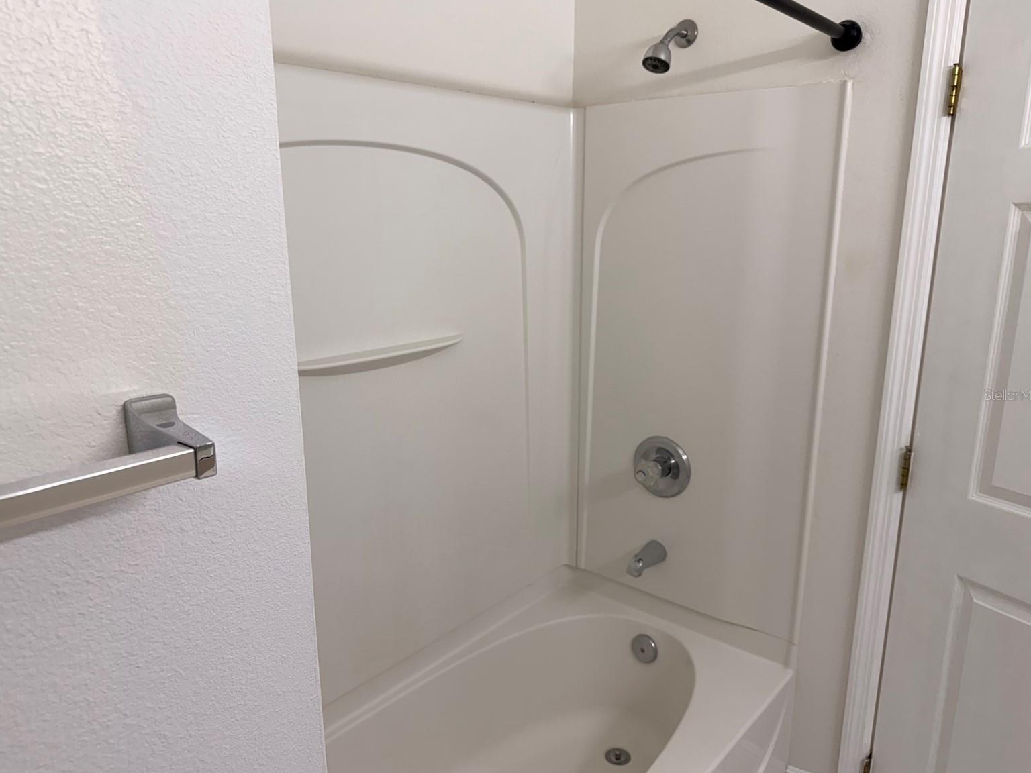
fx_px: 745
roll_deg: +0.7
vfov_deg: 54.9
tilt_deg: -12.9
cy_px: 395
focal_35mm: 25
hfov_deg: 69.4
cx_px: 510
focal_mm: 6.76
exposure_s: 1/186
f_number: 1.78
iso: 64
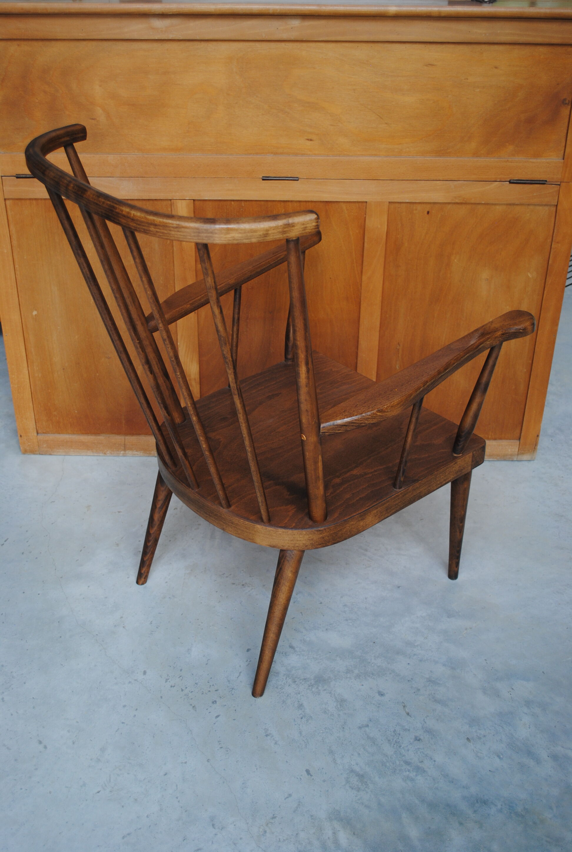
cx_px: 286
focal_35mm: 39
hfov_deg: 34.4
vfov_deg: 49.5
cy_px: 426
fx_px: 925
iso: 200
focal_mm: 26
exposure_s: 1/80
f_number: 4.2
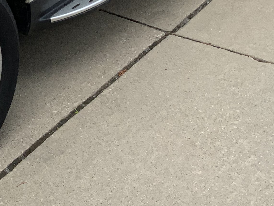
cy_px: -105
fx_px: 808
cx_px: -84
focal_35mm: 102
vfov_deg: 13.6
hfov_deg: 18.0
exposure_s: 1/816
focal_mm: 3
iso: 16
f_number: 1.8
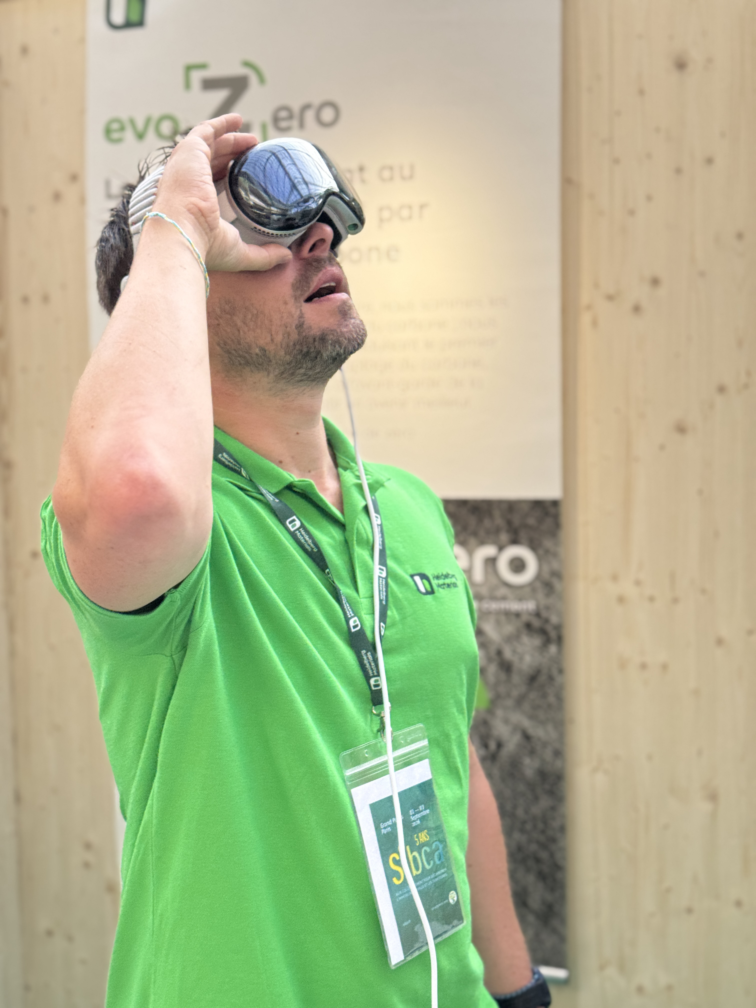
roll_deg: +0.7
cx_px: 378
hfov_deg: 30.3
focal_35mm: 48
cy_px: 504
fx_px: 1398
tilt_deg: -3.8
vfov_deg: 39.7
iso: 64
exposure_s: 1/604
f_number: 1.78
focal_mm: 6.76
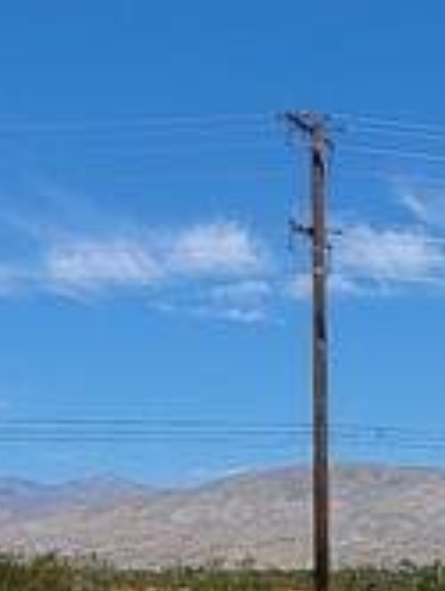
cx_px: 598
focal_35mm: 80
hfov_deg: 17.2
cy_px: 851
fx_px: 1368
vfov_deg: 21.1
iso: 50
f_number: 2.2
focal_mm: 2.2
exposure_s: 1/2767
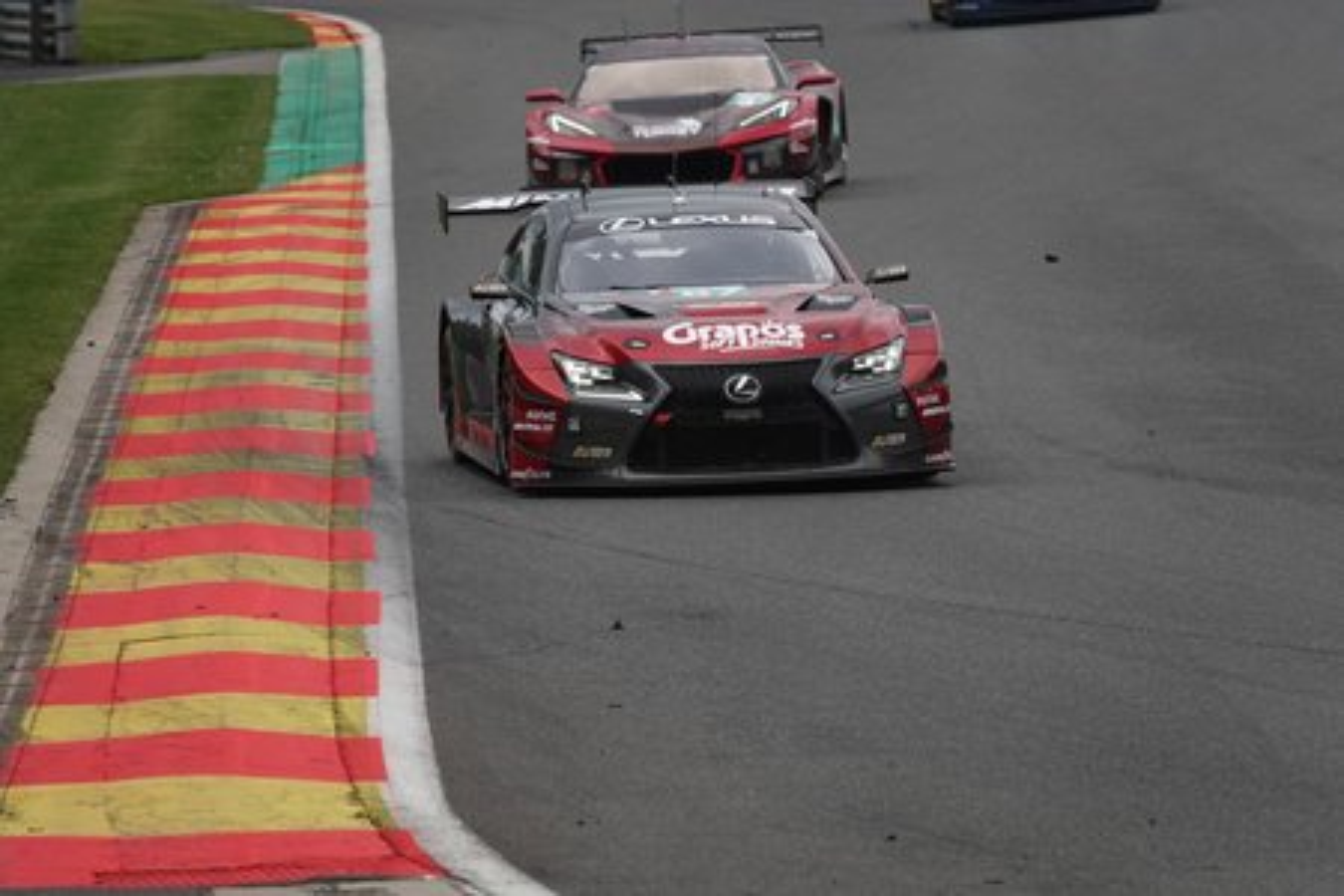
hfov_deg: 4.7
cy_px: 448
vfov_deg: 3.2
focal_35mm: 435
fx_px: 16239
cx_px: 672
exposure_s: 1/800
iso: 125
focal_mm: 159.66
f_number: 4
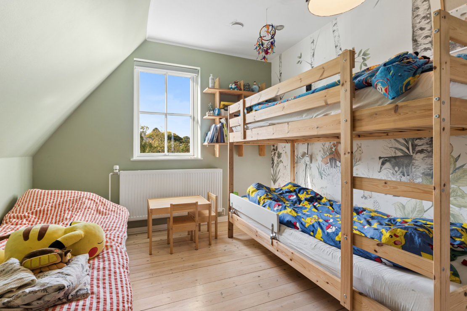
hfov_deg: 90.0
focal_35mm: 18
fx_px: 233
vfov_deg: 67.4
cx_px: 234
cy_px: 156
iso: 200
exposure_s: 1/50
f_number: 8
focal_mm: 12
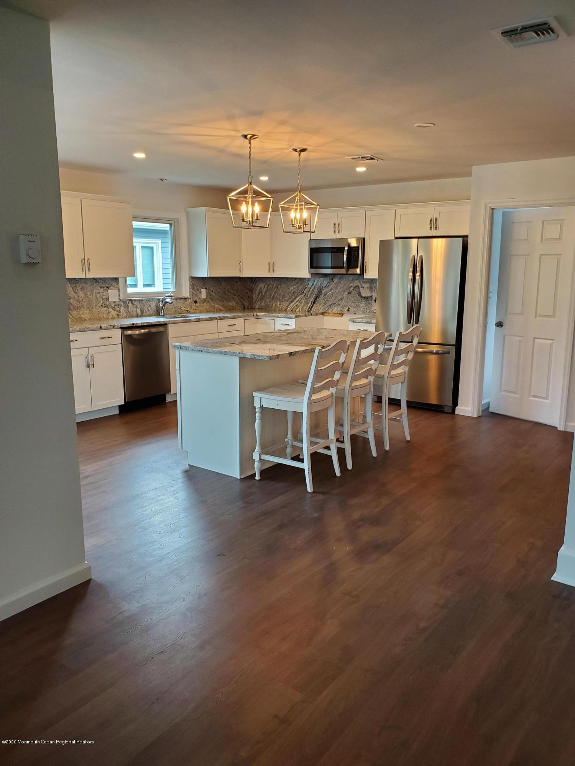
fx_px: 576
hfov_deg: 53.1
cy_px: 383
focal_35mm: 26
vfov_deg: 67.3
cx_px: 288
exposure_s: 1/39
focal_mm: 4.3
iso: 200
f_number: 2.4
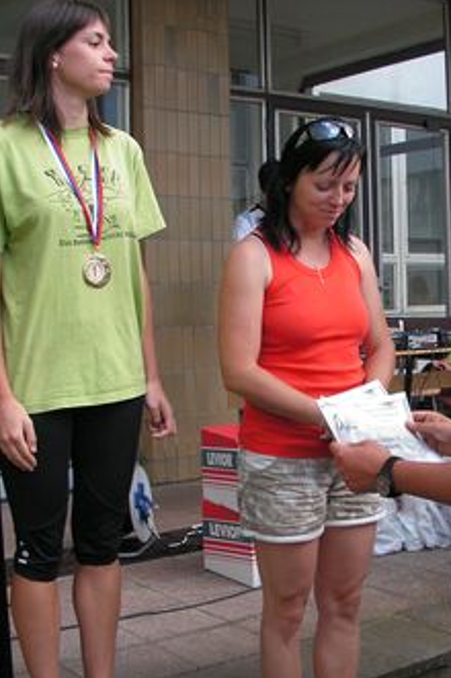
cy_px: 344
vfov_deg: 38.9
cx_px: 330
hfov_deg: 26.1
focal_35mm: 51
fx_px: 960
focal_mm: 6
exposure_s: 1/80
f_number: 3.2
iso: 50
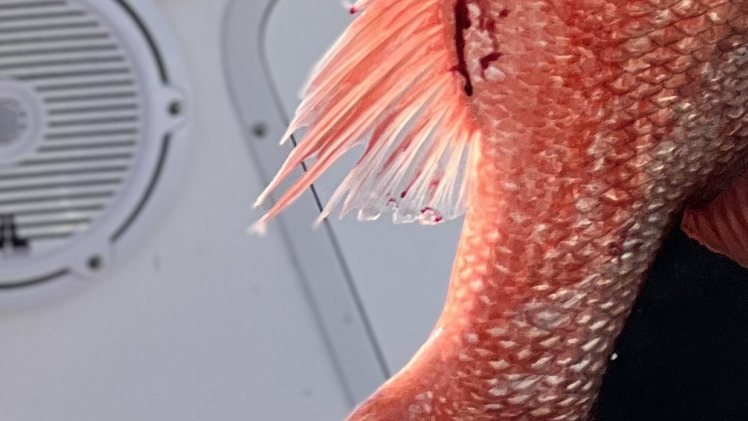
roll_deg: -0.1
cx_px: 766
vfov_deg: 3.6
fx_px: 6506
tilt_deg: -5.2
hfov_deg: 6.6
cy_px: -806
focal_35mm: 328
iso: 32
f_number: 2.8
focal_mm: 9
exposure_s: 1/479
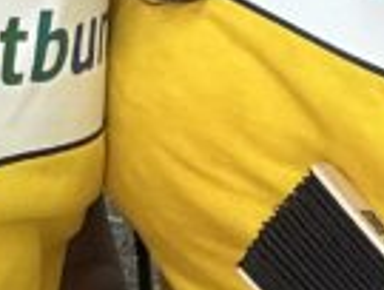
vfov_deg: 7.3
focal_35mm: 174
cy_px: -657
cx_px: 97
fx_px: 1935
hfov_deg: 11.3
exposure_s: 1/121
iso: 80
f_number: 1.9
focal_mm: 2.69
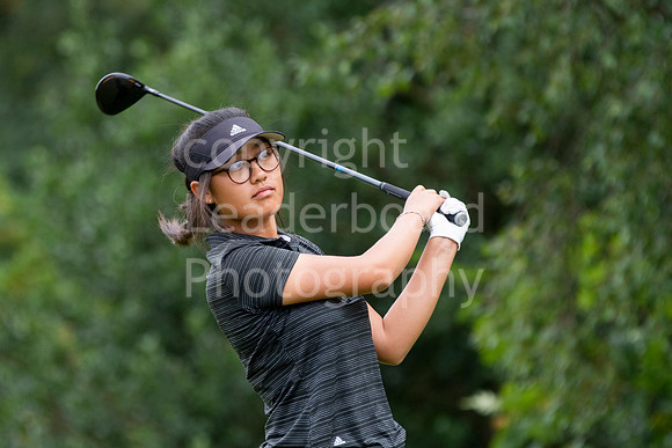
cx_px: 336
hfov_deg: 3.4
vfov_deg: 2.3
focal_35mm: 600
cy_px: 224
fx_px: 11202
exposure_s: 1/1250
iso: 1000
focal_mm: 400
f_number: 5.6
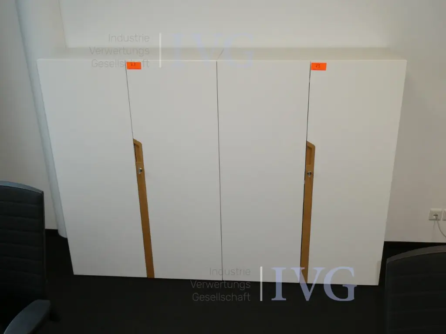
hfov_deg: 52.6
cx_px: 223
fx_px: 451
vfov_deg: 40.7
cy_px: 167
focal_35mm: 35
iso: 200
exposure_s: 1/60
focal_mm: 6.3
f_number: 3.7
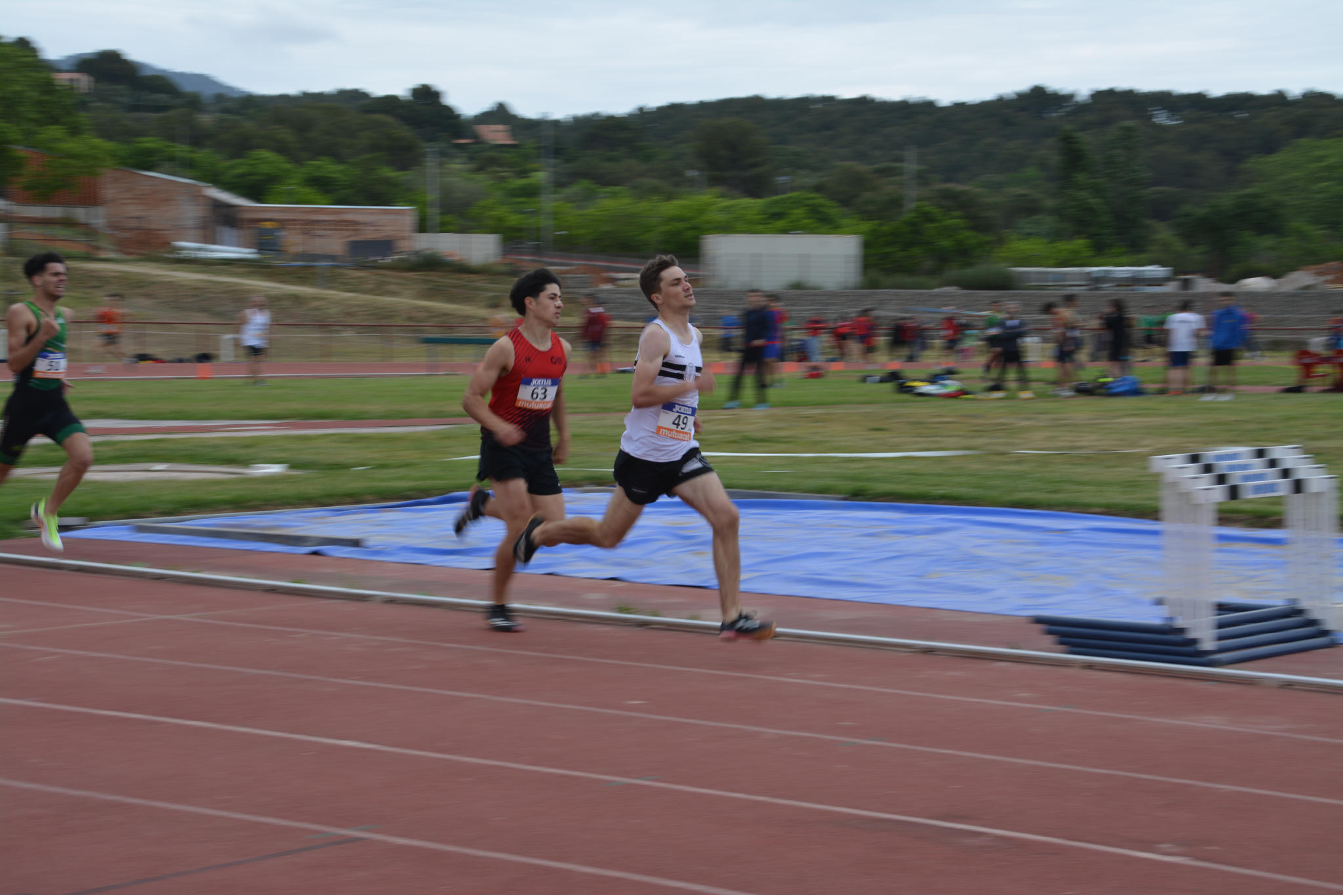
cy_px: 448
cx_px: 672
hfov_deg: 27.0
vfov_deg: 18.2
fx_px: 2797
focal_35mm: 75
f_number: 8
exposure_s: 1/80
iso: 100
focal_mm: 50
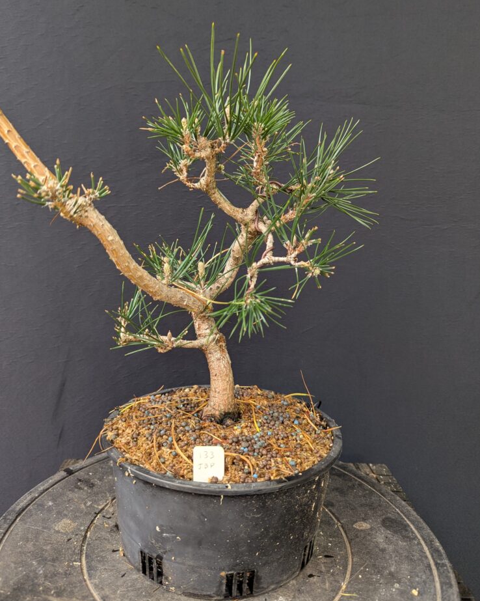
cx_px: 239
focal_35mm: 26
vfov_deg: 66.0
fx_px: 462
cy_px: 281
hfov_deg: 54.9
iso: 51
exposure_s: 1/50
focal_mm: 6.81
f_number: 1.85
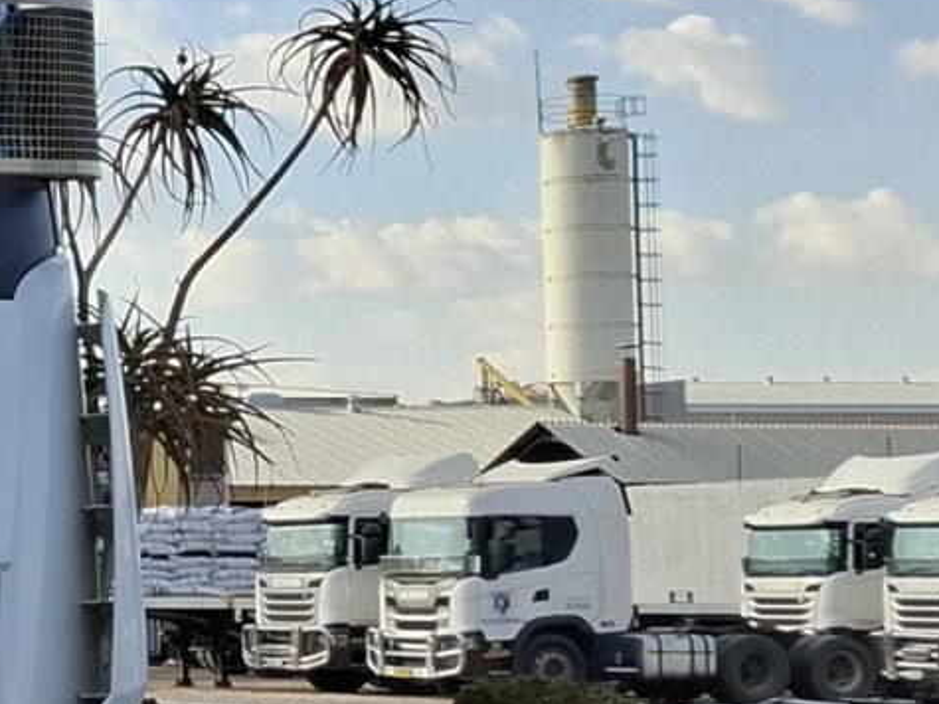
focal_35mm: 124
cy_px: 413
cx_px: -1141
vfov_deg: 11.9
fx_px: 3363
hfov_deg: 13.0
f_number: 1.8
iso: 50
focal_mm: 5.54
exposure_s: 1/1481
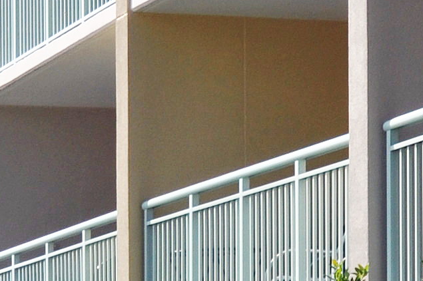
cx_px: -101
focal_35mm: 243
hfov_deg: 8.4
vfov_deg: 5.5
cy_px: 517
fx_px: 2852
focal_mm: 24
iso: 200
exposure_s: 1/320
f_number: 9
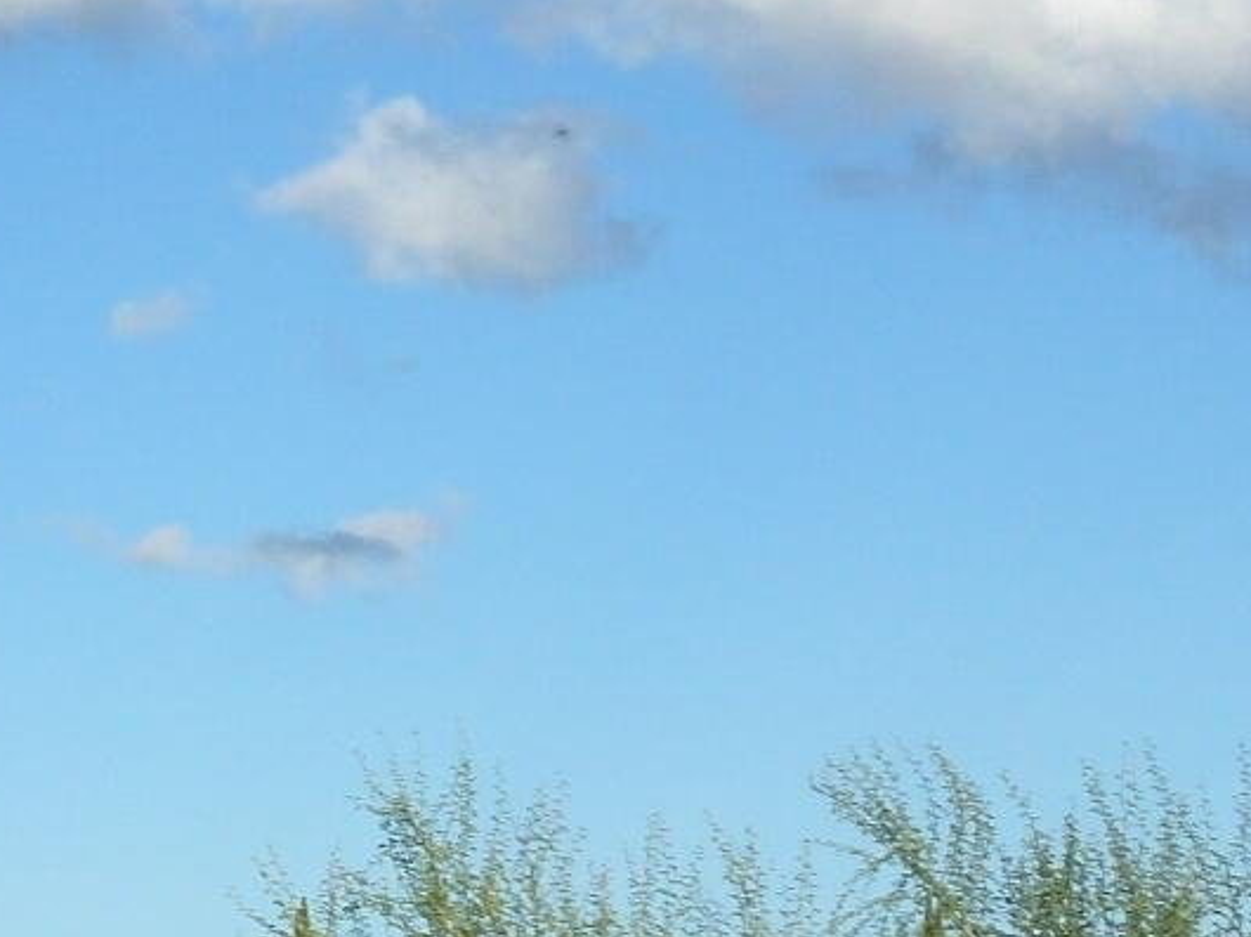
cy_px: 883
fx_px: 4190
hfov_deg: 14.8
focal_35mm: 116
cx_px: -1015
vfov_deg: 12.6
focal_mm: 5.4
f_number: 3.5
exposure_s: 1/640
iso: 100
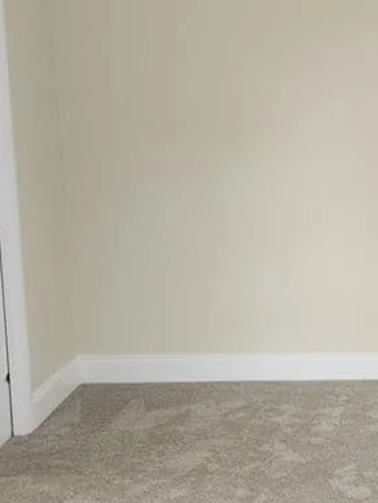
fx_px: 1047
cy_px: 319
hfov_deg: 18.9
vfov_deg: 26.9
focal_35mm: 72
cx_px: 494
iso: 50
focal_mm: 5.4
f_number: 1.8
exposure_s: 1/60
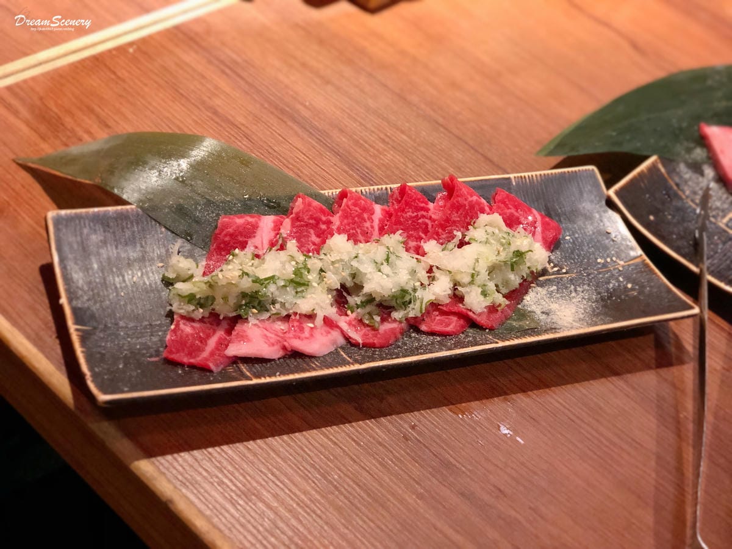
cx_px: 366
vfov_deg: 25.7
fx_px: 1205
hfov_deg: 33.8
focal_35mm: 57
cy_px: 274
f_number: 2.8
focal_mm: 6.6
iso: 640
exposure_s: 1/30
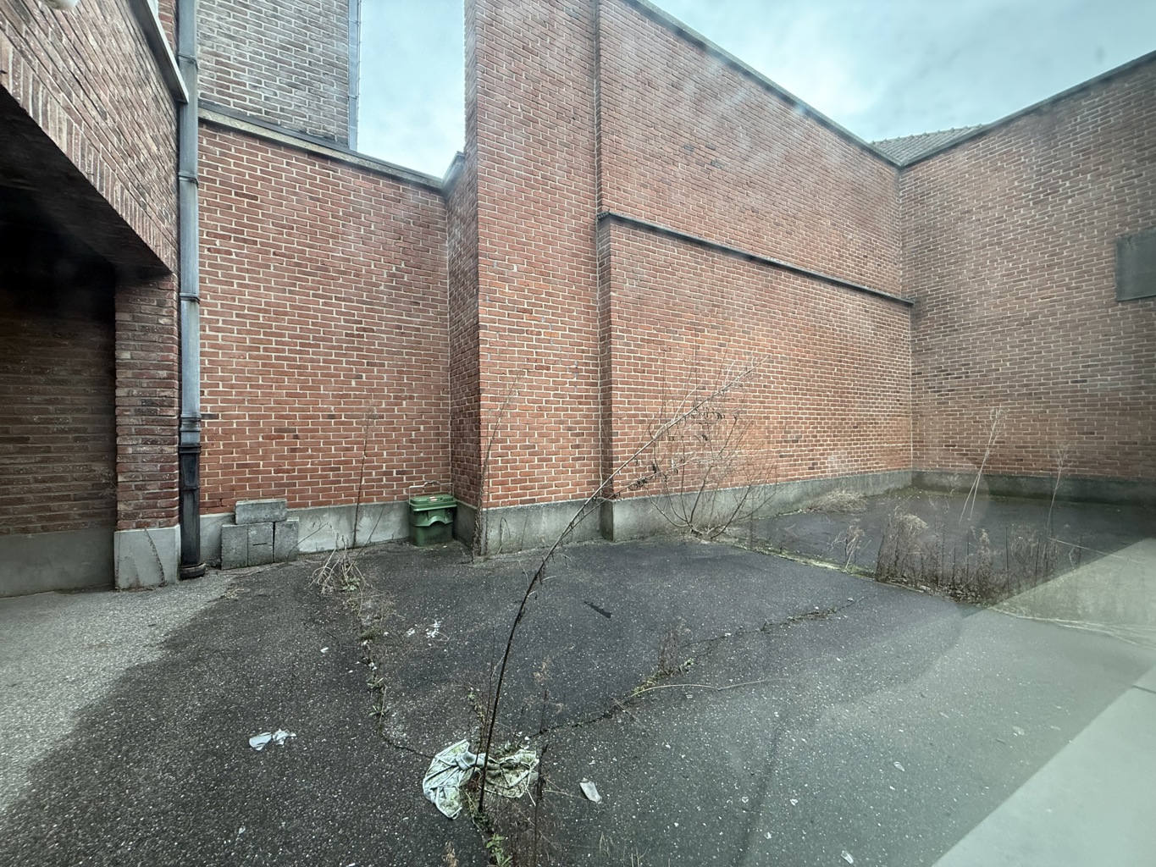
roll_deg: +0.5
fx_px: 468
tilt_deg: +0.6
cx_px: 578
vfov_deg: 85.7
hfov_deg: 102.1
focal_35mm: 14
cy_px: 434
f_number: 2.2
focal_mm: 2.22
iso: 160
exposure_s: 1/99
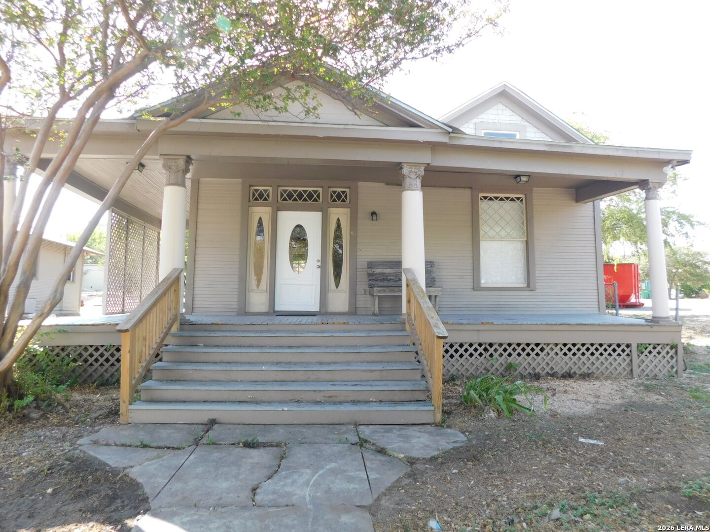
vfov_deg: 58.9
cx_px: 355
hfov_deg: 73.9
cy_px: 266
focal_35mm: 23
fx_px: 472
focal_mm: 4
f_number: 3
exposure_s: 1/160
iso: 125
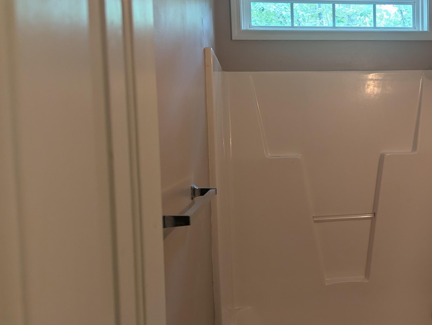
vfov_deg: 37.8
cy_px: 168
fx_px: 475
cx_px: 324
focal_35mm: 38
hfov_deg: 47.1
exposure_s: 1/24
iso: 80
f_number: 1.85
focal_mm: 6.81
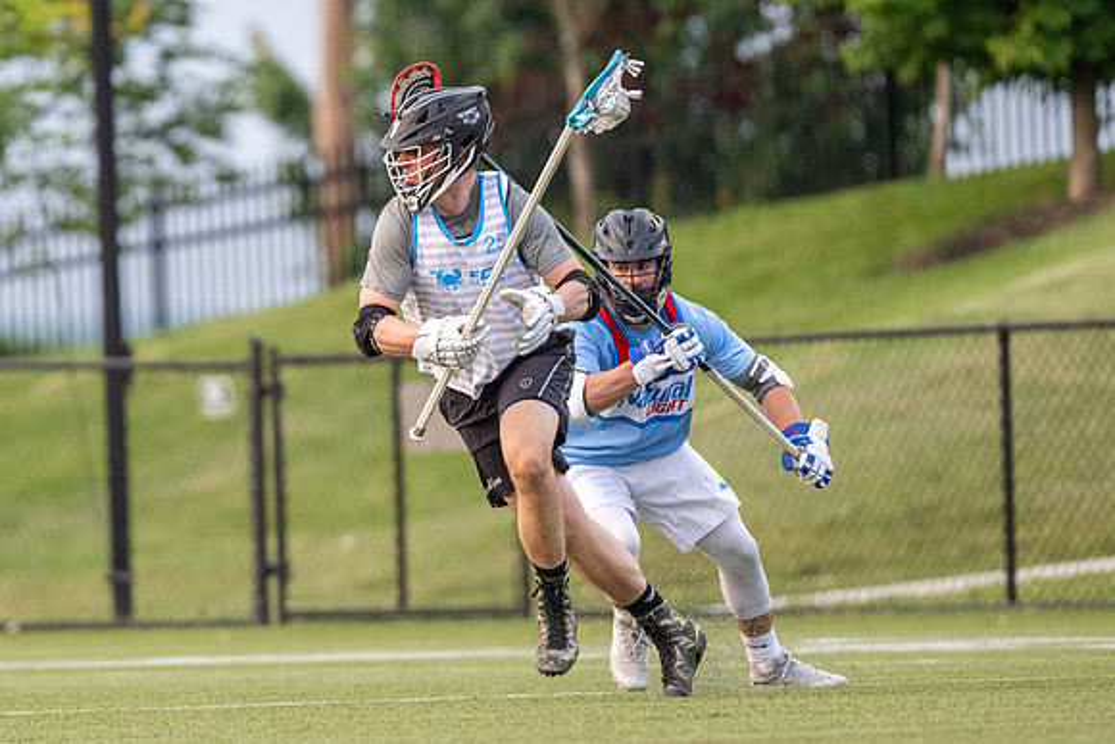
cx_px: 396
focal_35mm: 741
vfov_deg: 1.9
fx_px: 22955
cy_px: 355
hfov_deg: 2.8
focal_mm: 500
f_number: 5.6
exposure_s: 1/1000
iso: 2800
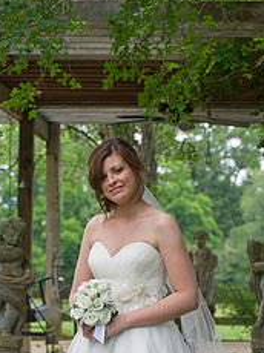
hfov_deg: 7.7
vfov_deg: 10.2
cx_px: 128
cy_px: 335
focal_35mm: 192
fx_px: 1956
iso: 500
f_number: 5.6
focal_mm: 102
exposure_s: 1/200
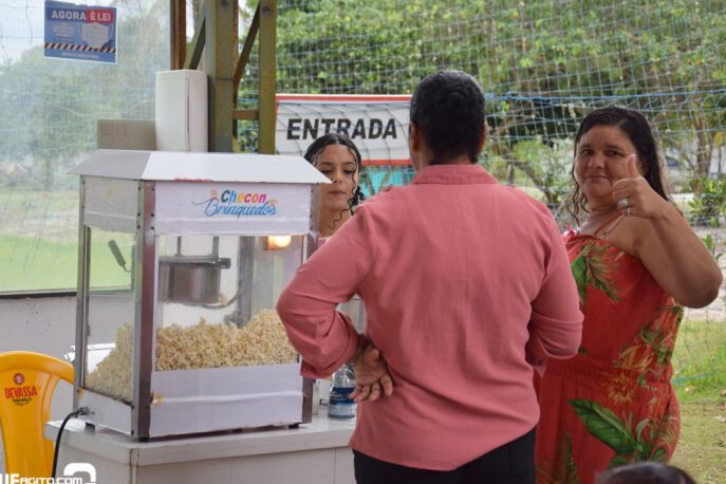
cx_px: 367
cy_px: 246
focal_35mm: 94
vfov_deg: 14.6
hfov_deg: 21.7
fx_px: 1896
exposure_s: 1/500
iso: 400
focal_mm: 58
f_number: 5.6
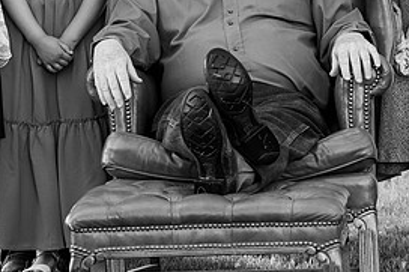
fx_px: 4848
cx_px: 394
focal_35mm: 427
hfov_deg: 4.8
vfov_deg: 3.2
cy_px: 55
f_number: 5.6
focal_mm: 200
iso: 800
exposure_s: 1/160
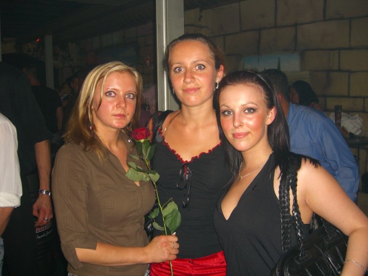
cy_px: 138
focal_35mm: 38
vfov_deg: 37.7
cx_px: 184
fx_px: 404
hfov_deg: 49.0
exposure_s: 1/60
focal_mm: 7.9
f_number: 2.8
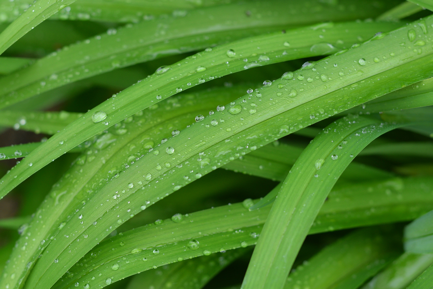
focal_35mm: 75
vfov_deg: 18.2
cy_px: 144
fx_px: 902
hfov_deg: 27.0
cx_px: 216
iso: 400
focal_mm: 50
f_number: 4
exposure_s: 1/200
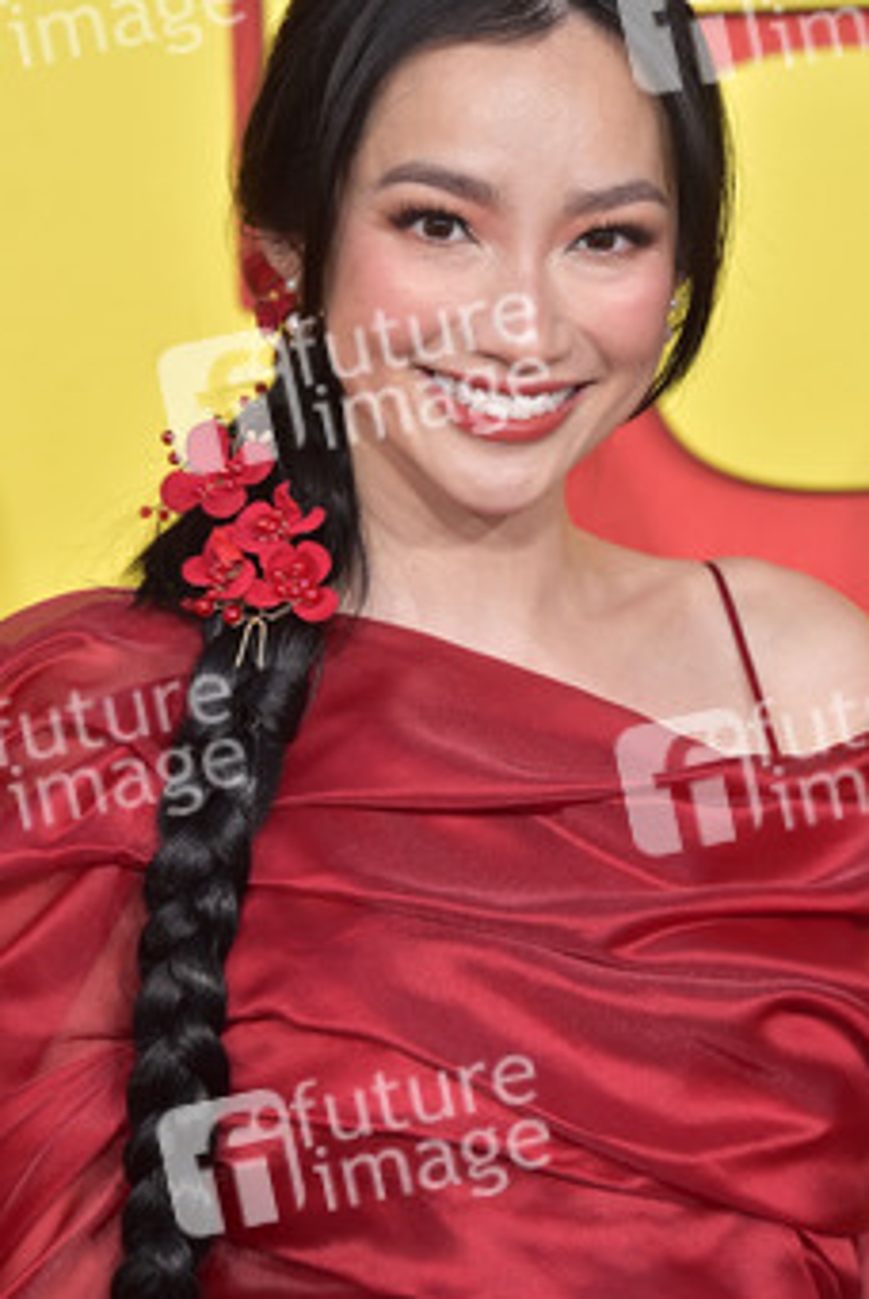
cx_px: 467
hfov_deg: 6.5
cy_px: 575
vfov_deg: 9.7
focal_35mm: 211
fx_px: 7624
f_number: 6.3
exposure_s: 1/1000
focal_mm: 180
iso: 1600
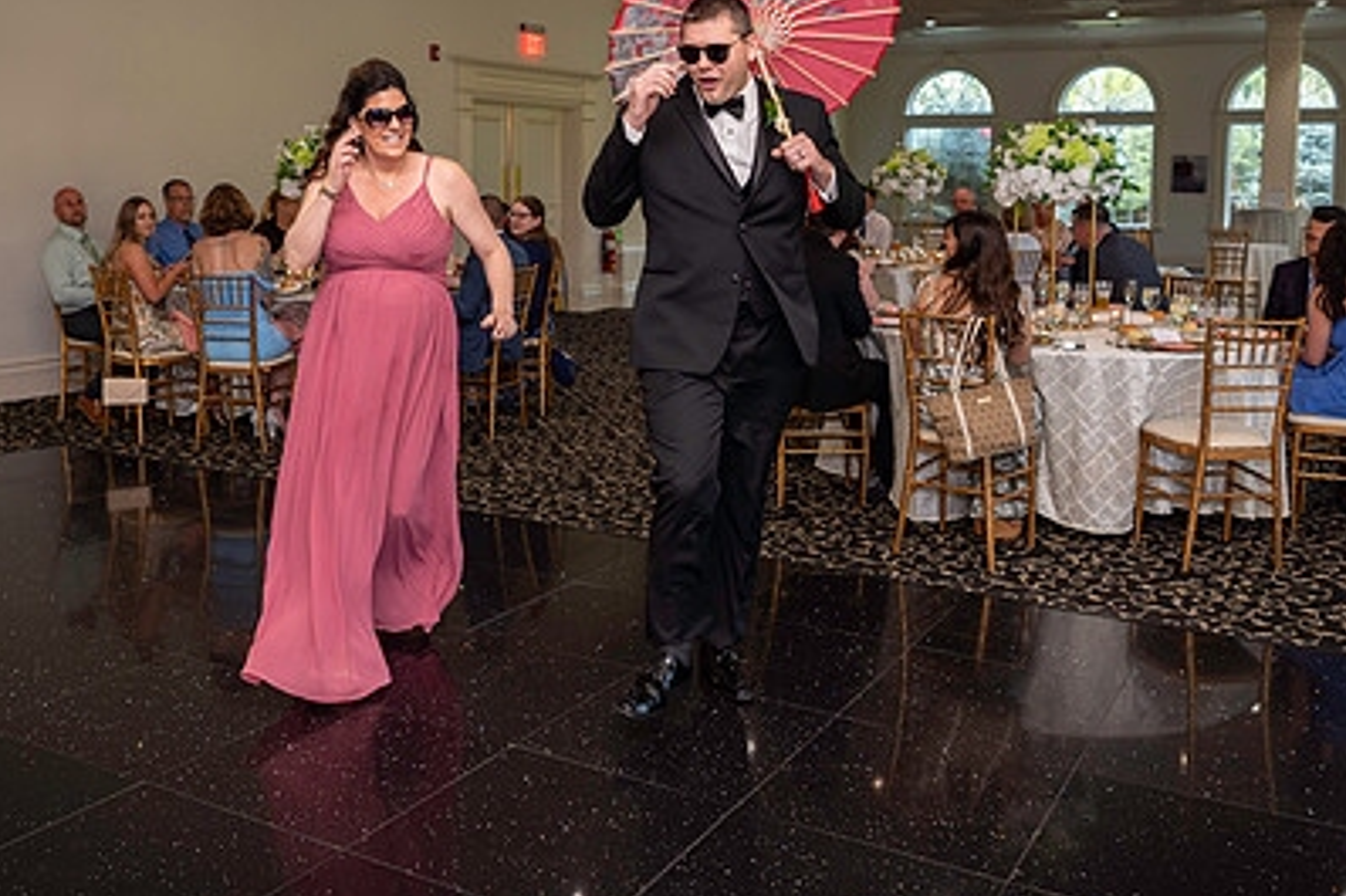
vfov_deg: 37.4
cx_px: 636
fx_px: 1308
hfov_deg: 54.4
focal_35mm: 35
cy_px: 294
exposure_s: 1/100
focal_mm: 24
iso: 800
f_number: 3.5
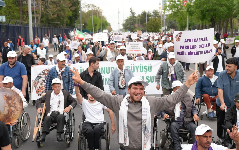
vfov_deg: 29.9
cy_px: 73
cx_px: 120
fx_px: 280
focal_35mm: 43
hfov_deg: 46.2
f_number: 2.8
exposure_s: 1/640
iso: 100
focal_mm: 28
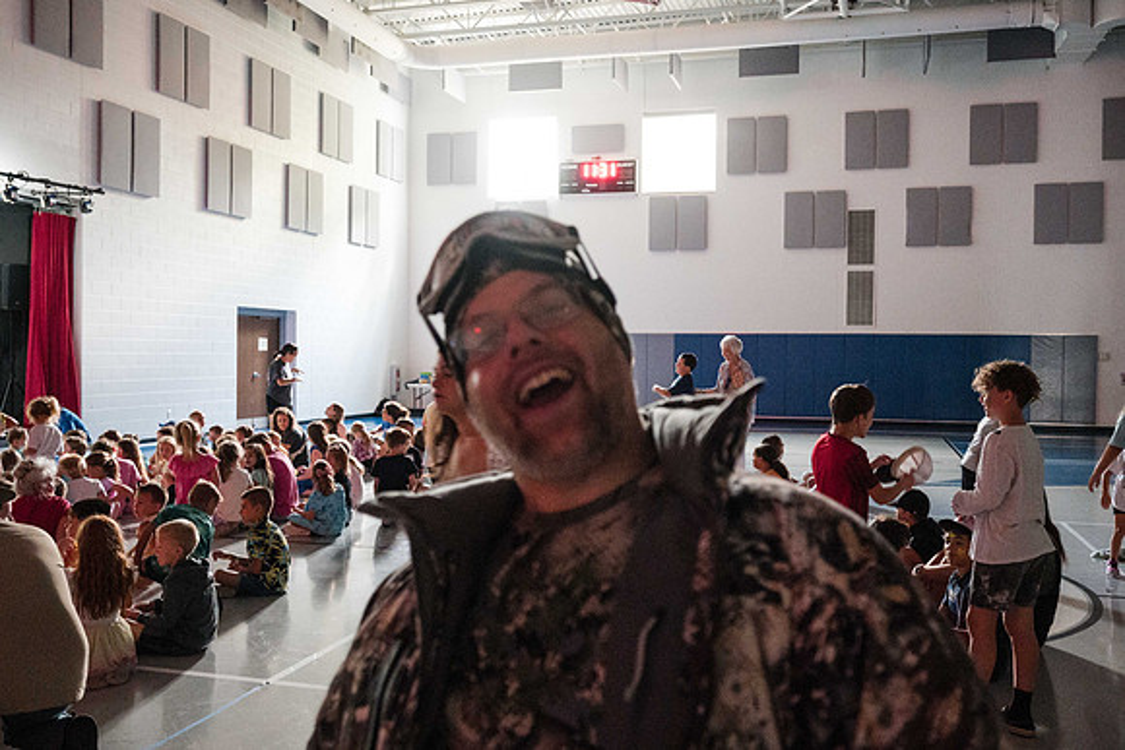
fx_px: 1003
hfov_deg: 58.6
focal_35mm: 32
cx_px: 564
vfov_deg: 41.0
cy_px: 363
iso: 9000
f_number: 4
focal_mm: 30
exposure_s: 1/60
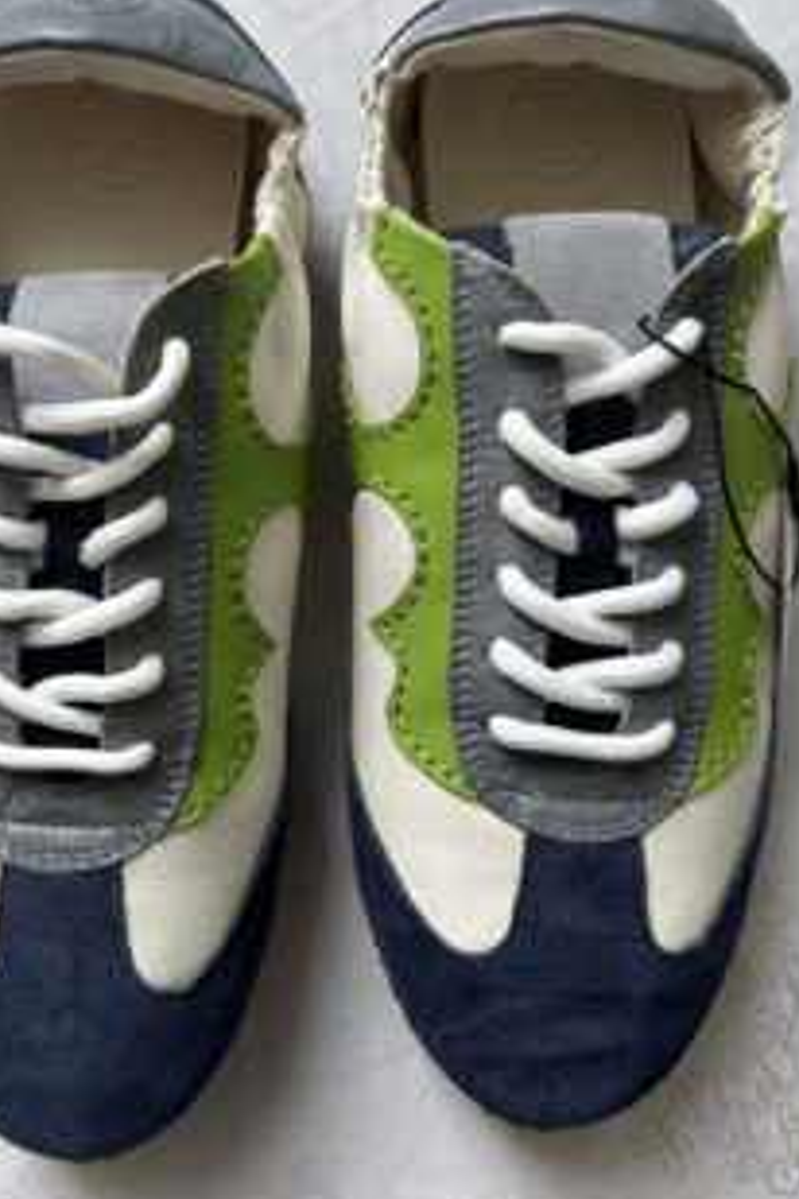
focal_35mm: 35
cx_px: 314
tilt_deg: -82.5
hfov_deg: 37.7
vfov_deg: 54.4
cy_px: 574
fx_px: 1165
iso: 40
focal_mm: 5.7
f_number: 1.5
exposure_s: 1/184
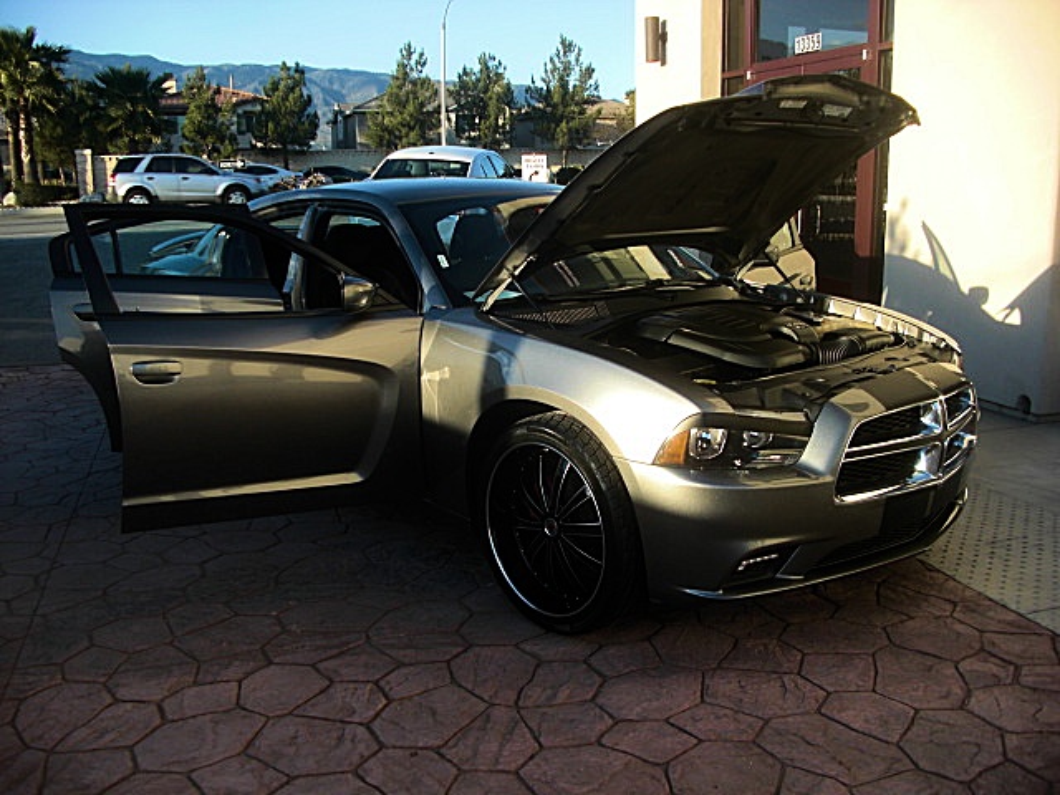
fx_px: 1102
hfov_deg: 51.4
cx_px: 530
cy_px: 398
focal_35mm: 36
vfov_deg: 39.7
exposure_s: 1/320
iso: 50
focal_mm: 6.3
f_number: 2.8
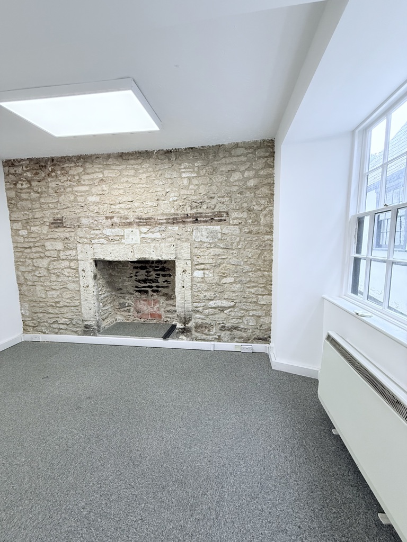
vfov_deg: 102.1
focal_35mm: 14
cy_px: 271
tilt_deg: -6.7
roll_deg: +0.9
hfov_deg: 85.7
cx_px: 204
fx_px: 219
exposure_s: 1/100
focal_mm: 2.22
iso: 250
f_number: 2.2
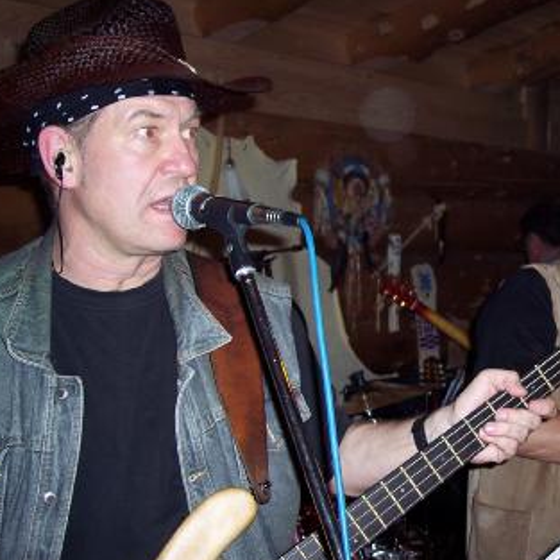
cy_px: 314
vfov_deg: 31.1
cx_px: 420
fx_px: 1007
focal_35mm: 55
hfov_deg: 30.6
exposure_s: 1/60
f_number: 2.8
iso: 100
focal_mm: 8
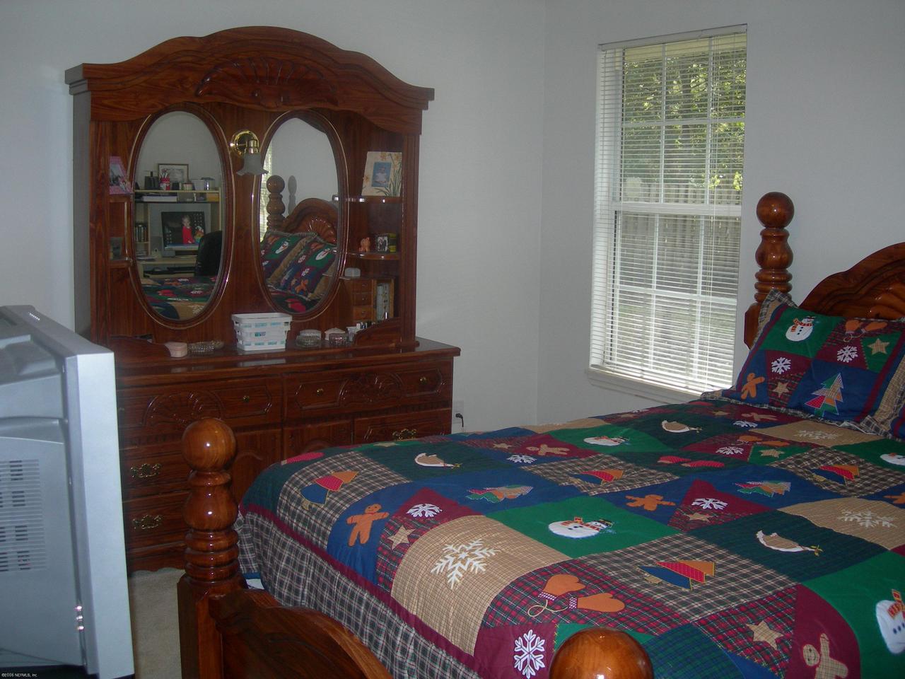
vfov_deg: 37.7
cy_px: 340
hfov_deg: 49.0
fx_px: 993
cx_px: 452
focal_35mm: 38
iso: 116
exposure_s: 1/60.1
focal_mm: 7.8
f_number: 2.8
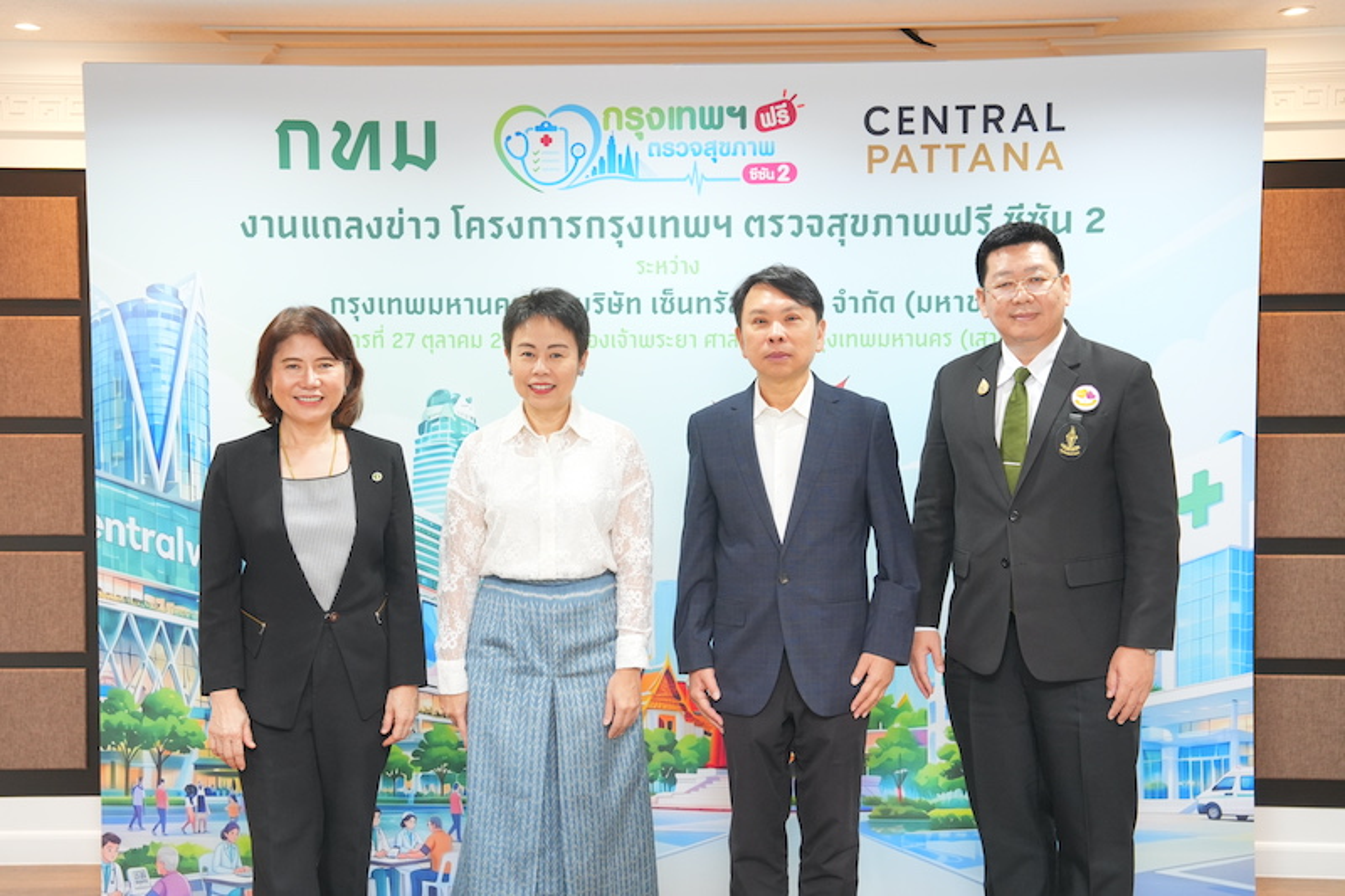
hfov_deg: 44.5
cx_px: 672
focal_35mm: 44
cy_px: 448
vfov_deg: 30.5
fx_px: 1643
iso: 2000
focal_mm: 44
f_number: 3.5
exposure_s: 1/125
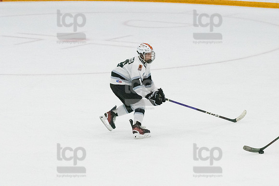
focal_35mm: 225
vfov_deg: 6.1
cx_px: 140
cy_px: 93
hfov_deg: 9.2
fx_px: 1743
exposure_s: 1/1600
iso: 8000
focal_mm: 150
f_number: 5
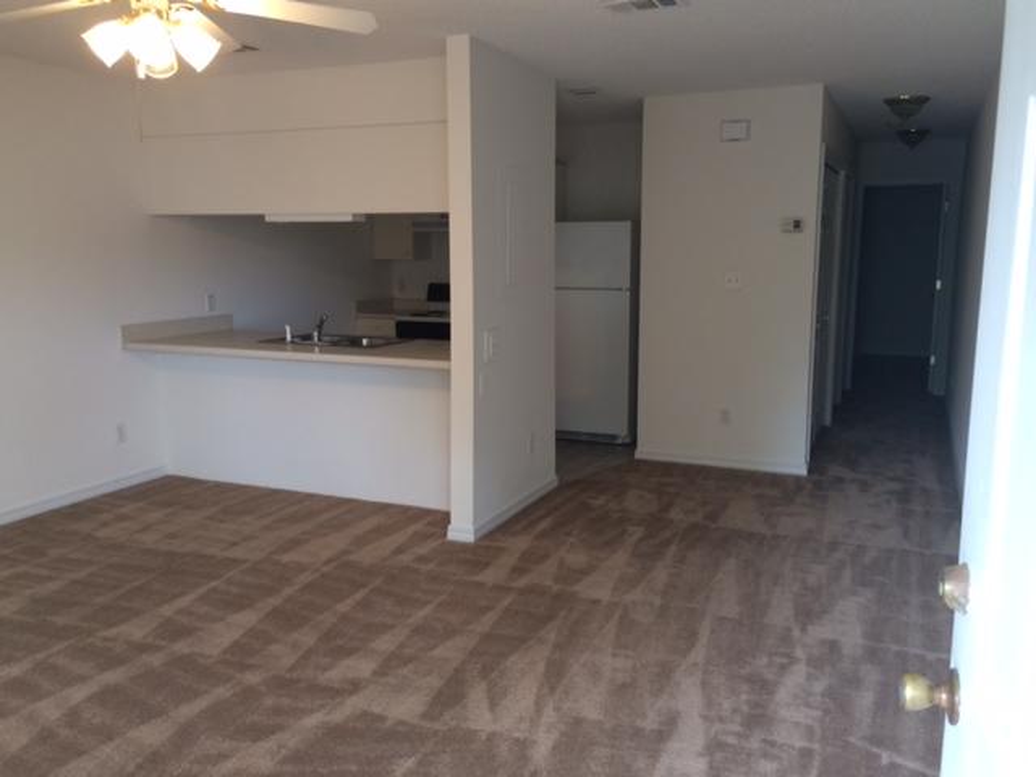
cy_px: 388
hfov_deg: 60.0
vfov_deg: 46.8
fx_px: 898
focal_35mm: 30
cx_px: 518
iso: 50
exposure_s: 1/30
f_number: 2.2
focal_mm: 4.12
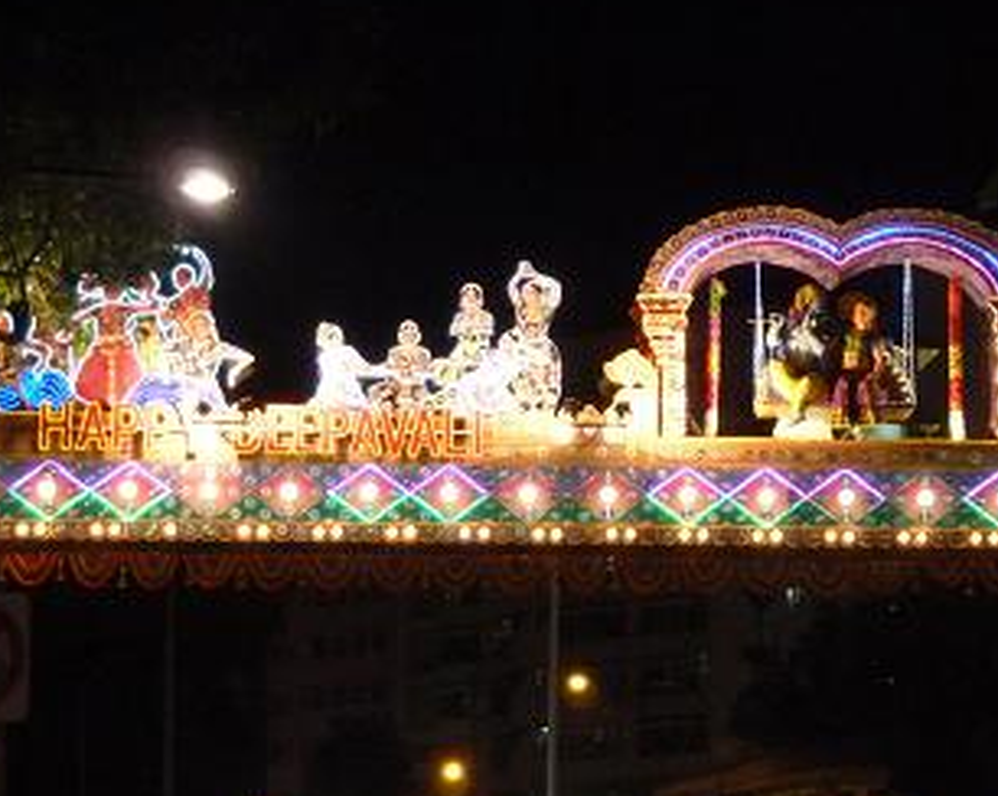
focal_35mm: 146
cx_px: 476
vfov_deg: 10.6
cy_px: 372
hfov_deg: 13.2
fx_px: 4307
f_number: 4.4
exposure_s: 1/25
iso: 800
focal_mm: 19.5
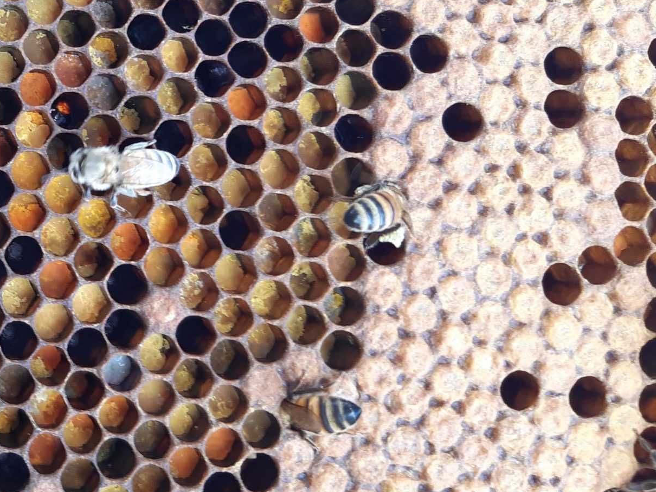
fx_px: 1042
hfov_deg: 31.9
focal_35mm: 55
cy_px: 83
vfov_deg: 26.0
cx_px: -21
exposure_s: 1/50
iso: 50
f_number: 1.7
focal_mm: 3.92
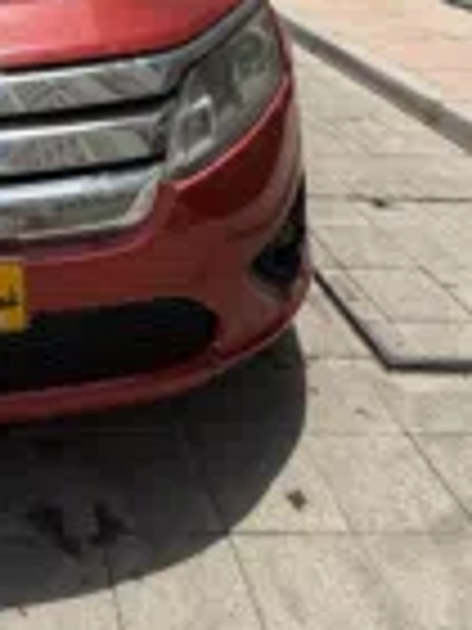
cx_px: -72
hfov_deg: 31.1
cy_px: -99
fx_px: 727
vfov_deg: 37.3
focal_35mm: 40
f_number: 2.2
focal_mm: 2.22
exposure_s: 1/3891
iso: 50
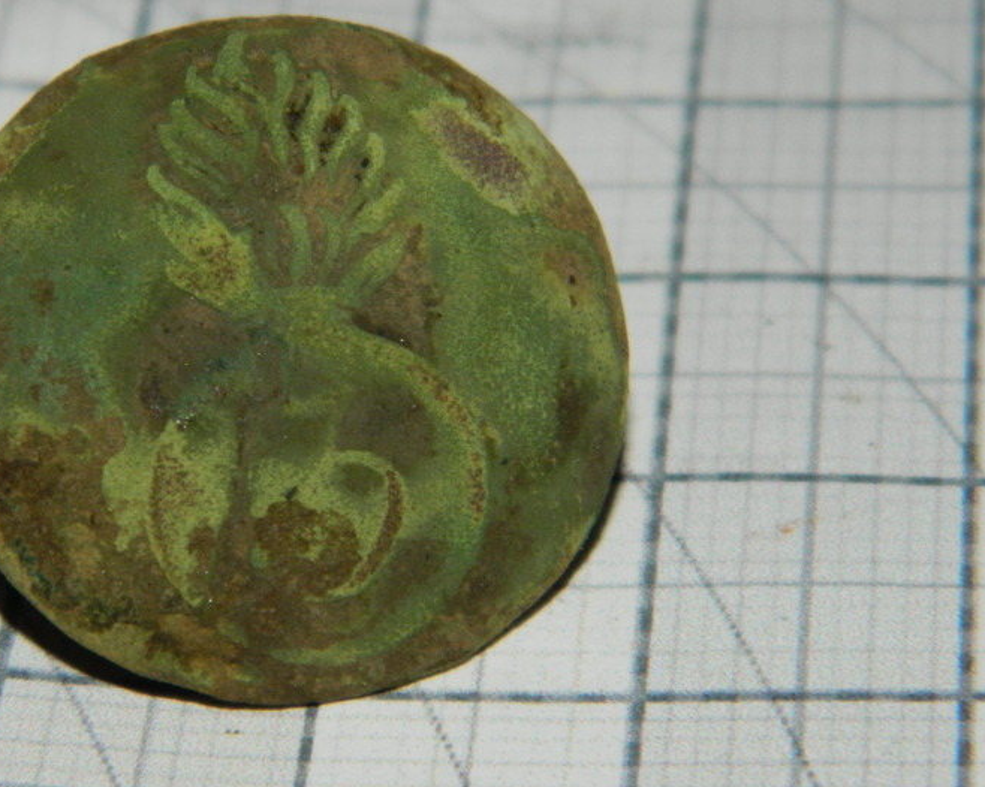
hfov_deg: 11.8
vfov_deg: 9.5
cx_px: 300
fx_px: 4750
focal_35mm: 163
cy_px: 395
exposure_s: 1/60
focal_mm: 18.6
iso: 200
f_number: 12.6
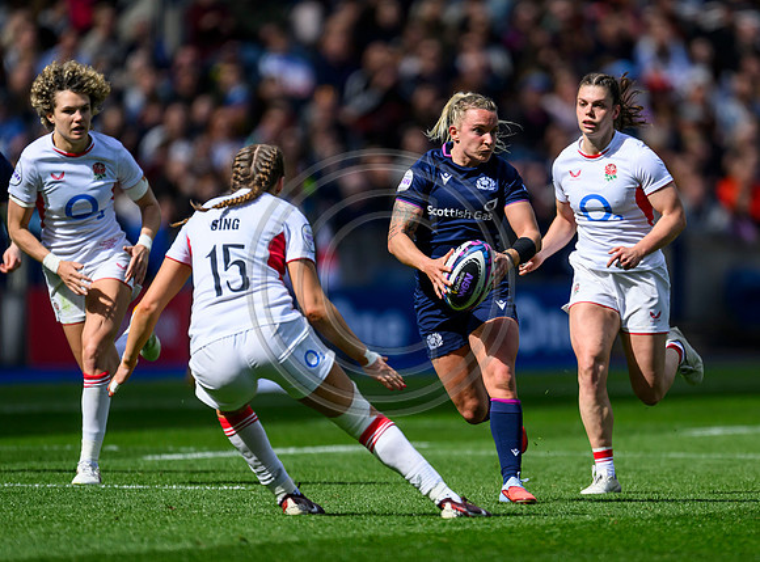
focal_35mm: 753
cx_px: 529
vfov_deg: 2.0
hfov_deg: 2.6
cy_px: 312
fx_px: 16461
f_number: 4
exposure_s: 1/5000
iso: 500
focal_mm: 560
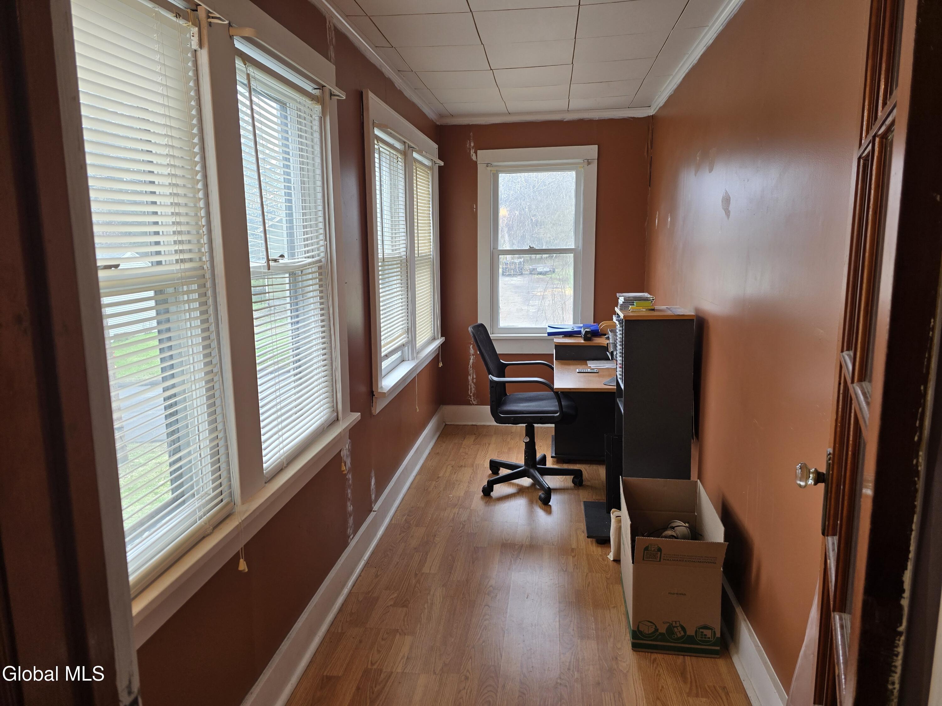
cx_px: 471
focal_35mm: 23
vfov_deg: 58.9
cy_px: 353
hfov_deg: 73.9
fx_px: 626
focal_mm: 6.3
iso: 80
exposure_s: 1/120
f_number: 1.7
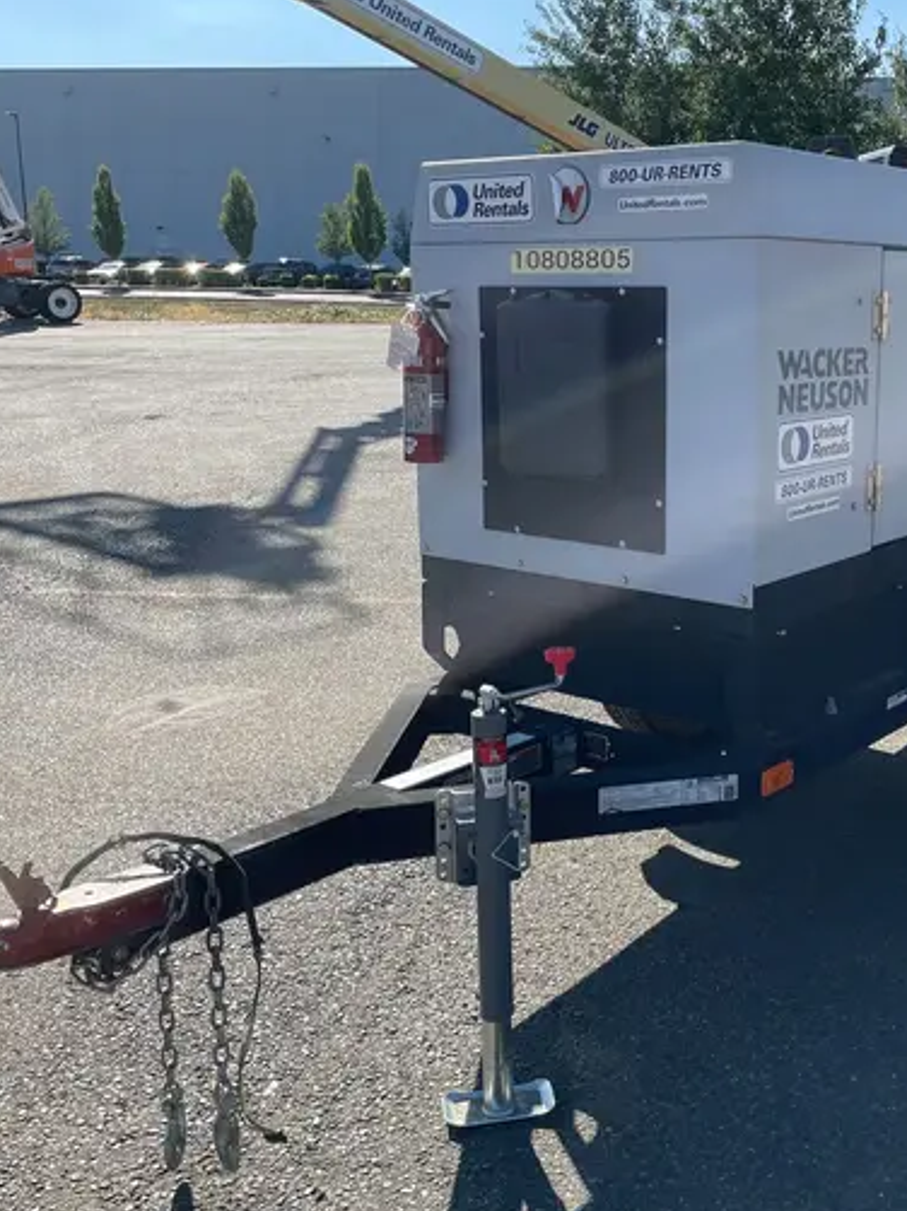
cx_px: 639
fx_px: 1329
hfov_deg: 37.1
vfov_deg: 48.9
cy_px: 546
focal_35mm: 38
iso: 50
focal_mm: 4.2
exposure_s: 1/3861
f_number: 1.6
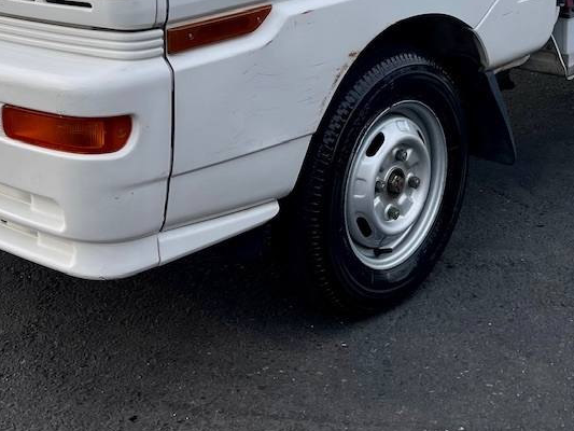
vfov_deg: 22.6
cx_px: 323
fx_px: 995
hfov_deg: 32.1
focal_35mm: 60
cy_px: -81
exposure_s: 1/1403
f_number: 1.6
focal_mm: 5.1
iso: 32
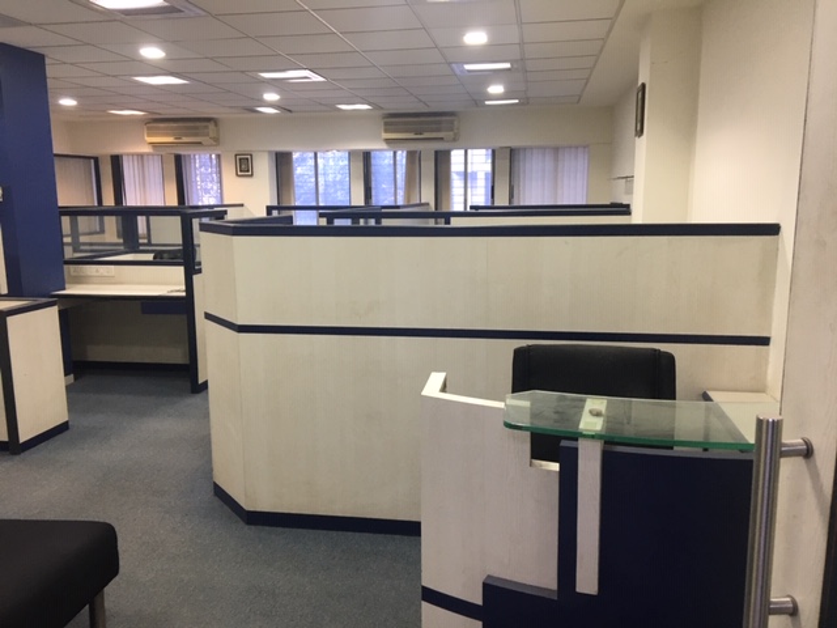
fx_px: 701
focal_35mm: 29
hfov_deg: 61.7
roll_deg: -0.4
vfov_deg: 48.2
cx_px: 418
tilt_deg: -10.0
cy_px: 314
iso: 125
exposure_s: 1/33
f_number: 2.2
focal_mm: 4.15
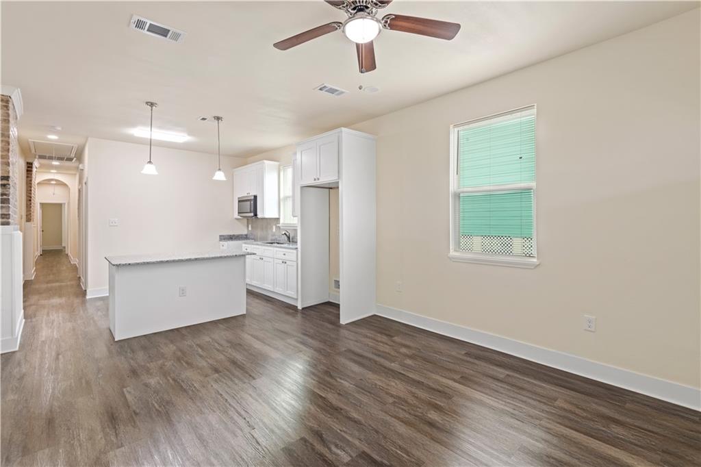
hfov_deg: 96.8
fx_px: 311
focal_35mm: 16
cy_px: 234
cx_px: 350
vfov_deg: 73.7
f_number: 7.1
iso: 250
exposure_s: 1/6
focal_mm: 16
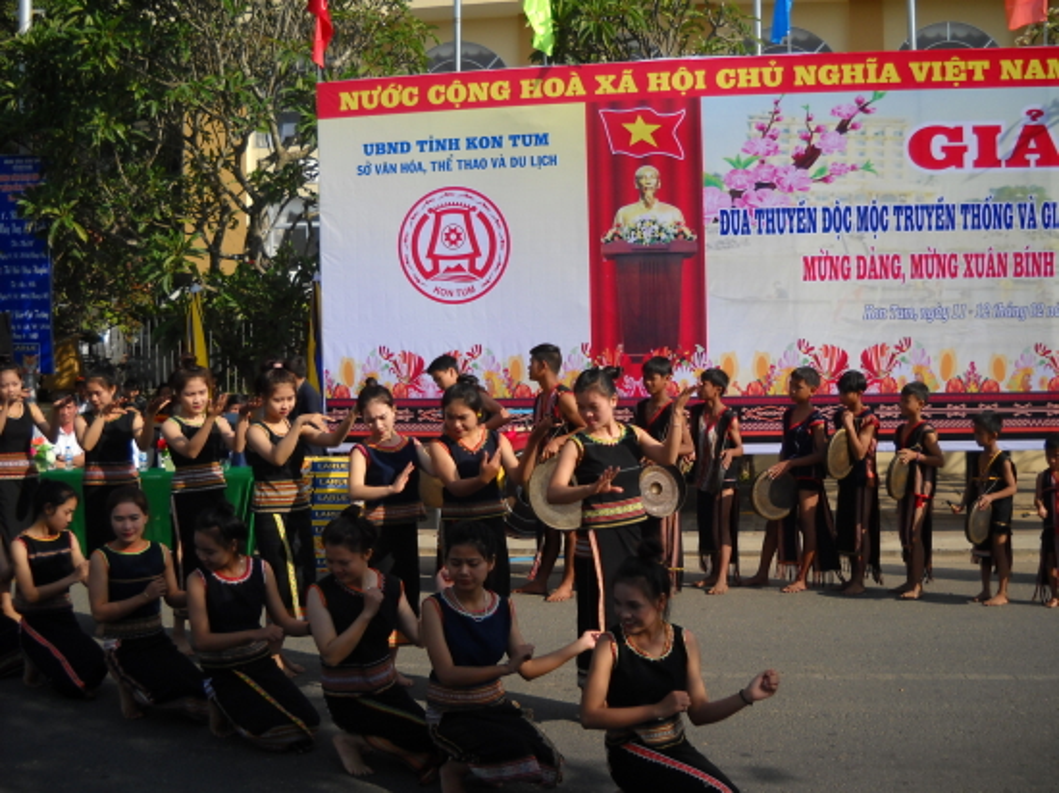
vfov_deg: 35.1
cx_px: 530
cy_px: 396
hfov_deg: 45.8
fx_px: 1254
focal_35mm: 41
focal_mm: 6.72
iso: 64
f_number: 5.5
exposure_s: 1/284
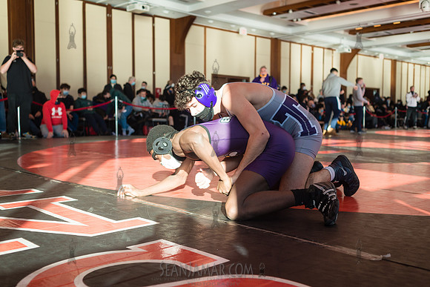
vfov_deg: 35.0
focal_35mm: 38
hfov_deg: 50.5
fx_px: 455
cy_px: 144
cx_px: 215
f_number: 3.5
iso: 400
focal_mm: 35
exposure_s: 1/400
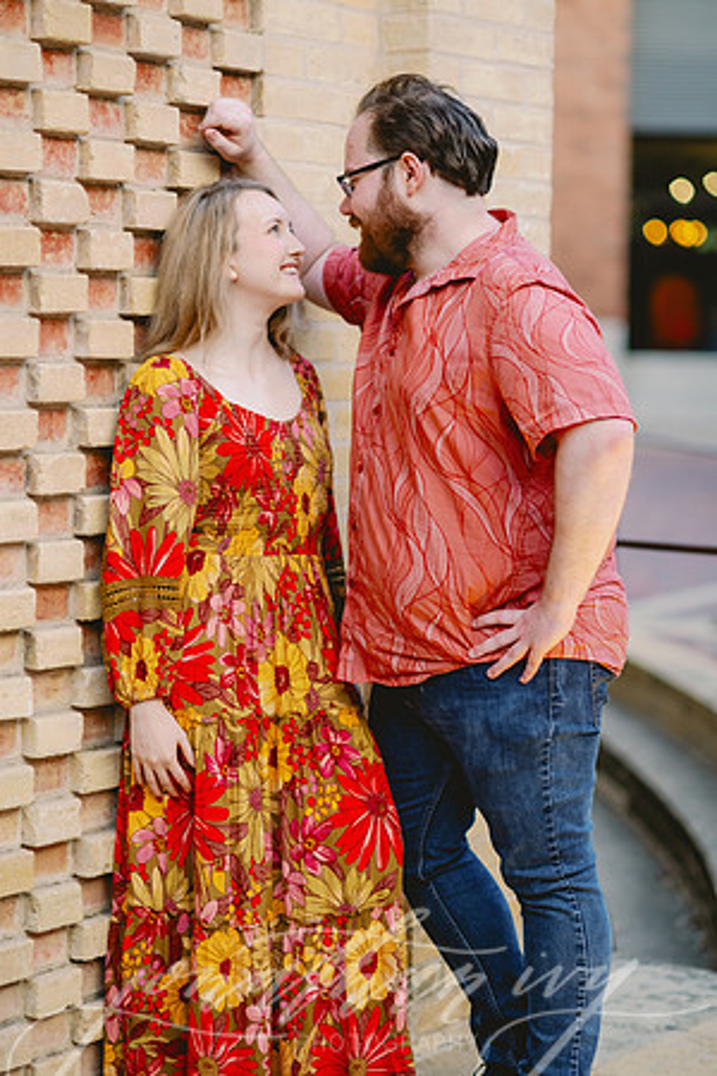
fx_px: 2539
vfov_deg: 23.9
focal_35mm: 85
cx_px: 358
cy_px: 538
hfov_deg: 16.1
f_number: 2
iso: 800
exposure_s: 1/1250
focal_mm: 85
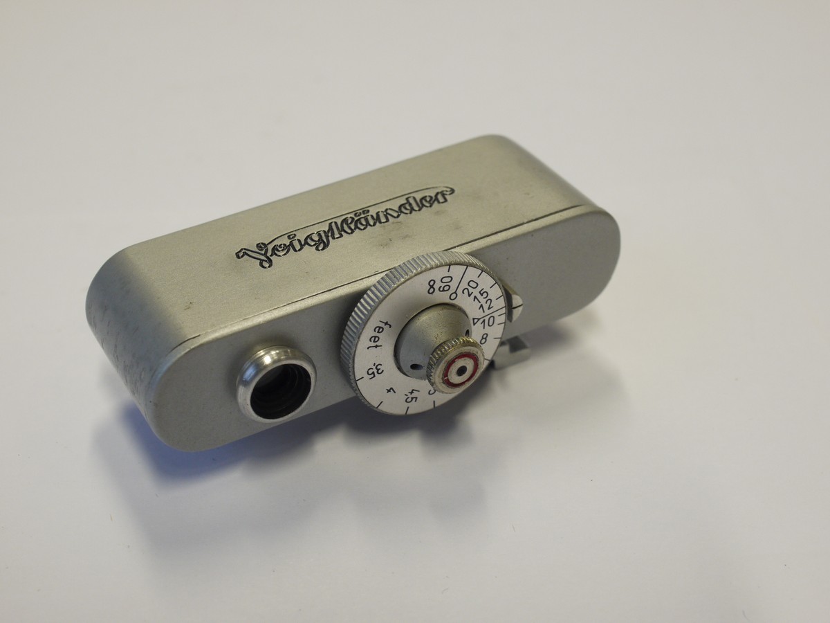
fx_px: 1439
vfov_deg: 24.4
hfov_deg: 32.2
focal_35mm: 60
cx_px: 415
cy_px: 312
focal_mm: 30
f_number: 8
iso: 400
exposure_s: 1/25
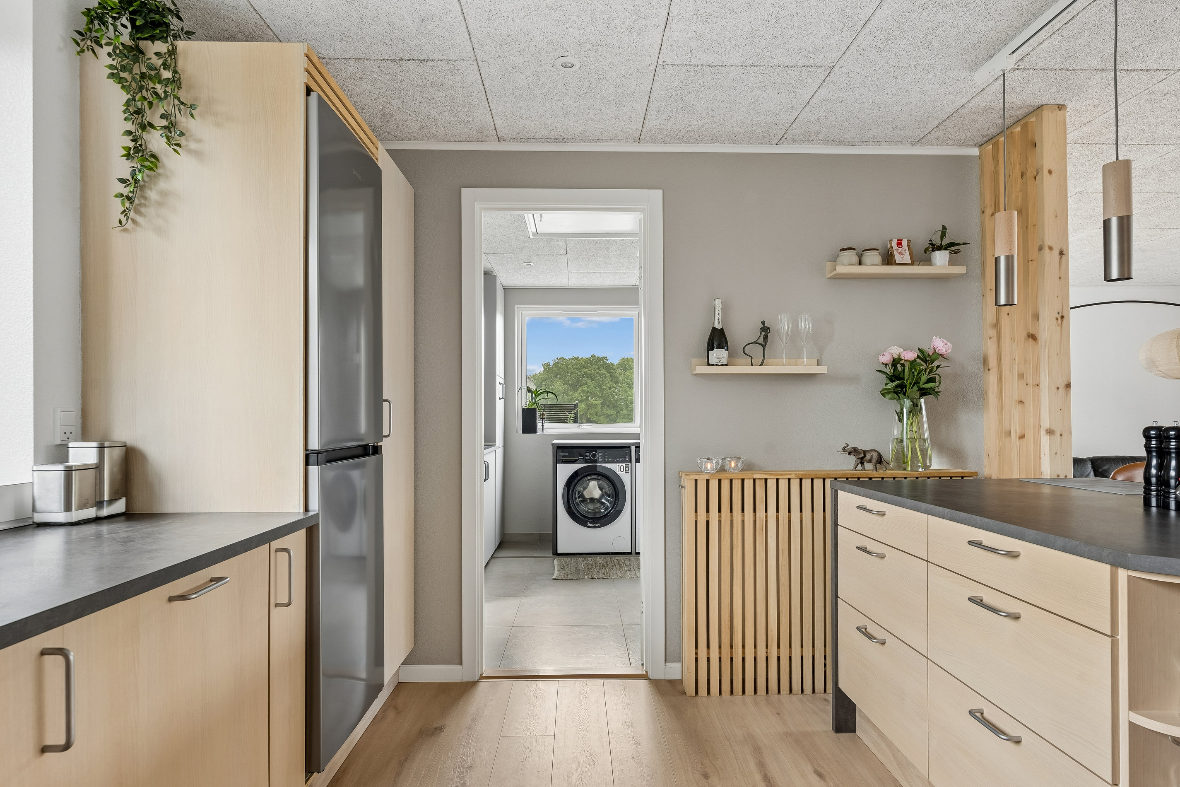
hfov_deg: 84.0
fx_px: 656
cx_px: 609
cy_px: 413
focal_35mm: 20
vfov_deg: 61.9
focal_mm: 19
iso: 200
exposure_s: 1/5
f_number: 8
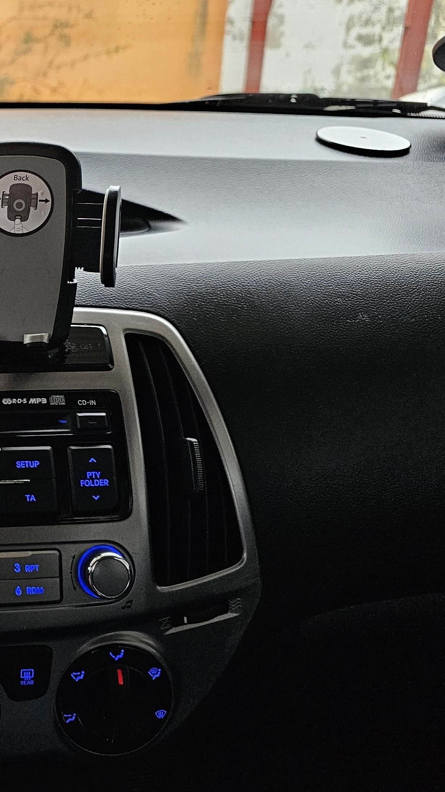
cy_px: 316
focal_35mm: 46
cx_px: -192
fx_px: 965
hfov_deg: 22.2
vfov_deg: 44.3
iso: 500
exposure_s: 1/142
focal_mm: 6.3
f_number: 1.7
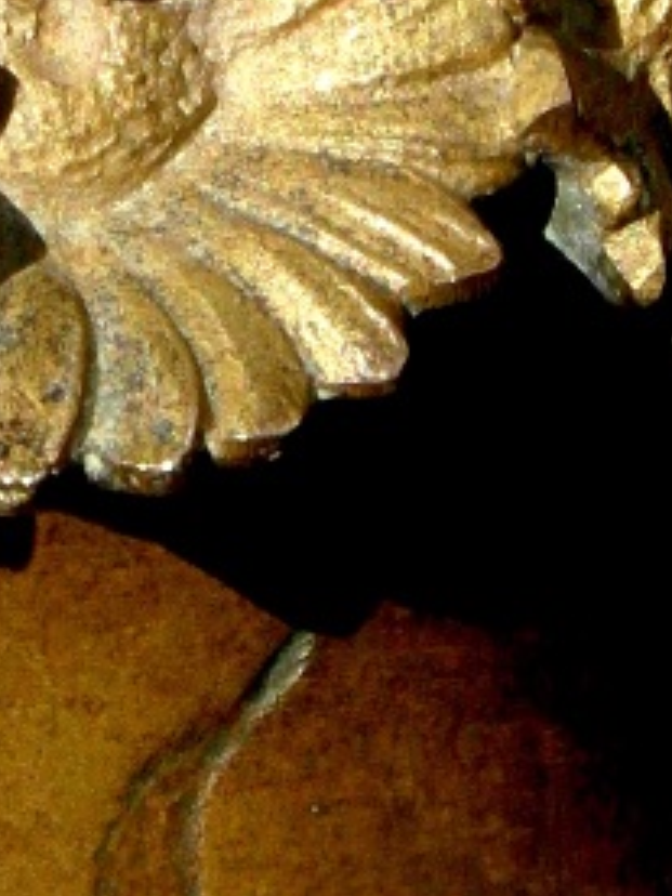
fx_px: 11700
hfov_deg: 3.3
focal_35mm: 452
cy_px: -633
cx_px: -208
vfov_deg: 4.3
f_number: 5.6
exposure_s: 1/500
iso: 80
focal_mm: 17
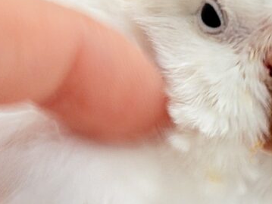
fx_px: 1367
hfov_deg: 11.1
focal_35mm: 174
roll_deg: +3.3
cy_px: 7
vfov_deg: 8.5
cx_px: 361
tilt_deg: -4.6
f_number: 1.6
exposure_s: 1/50
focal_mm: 5.96
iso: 40
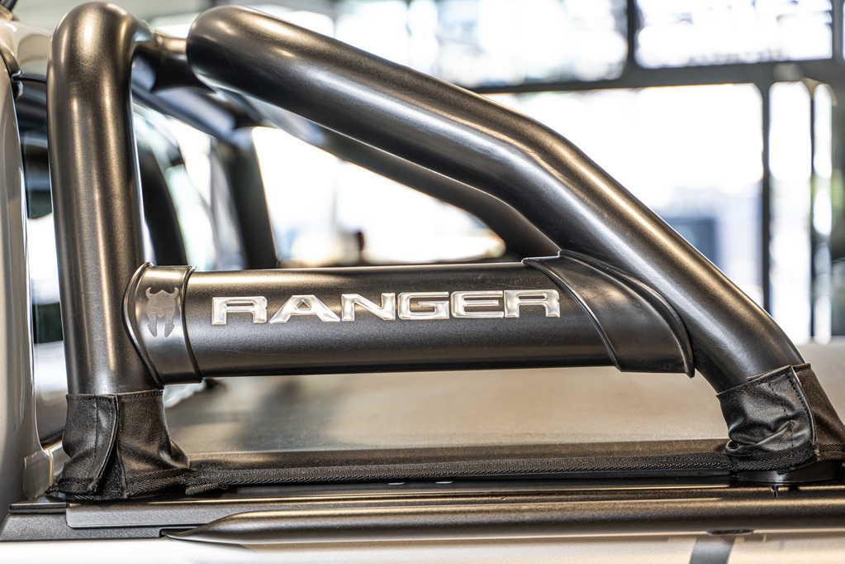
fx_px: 1760
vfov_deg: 18.2
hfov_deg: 27.0
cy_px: 282
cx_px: 422
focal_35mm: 75
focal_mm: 75
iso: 500
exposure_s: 1/125
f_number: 2.8
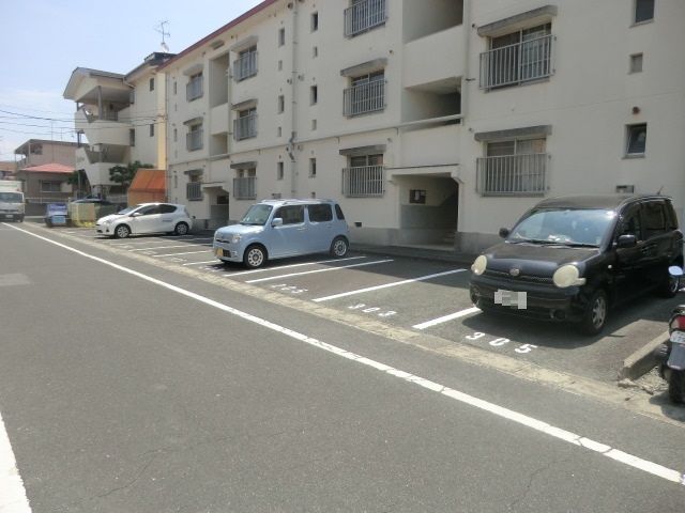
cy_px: 256
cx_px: 342
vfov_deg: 56.8
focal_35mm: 24
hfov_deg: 71.6
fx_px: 475
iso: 80
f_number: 3.2
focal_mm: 4.3
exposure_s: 1/800
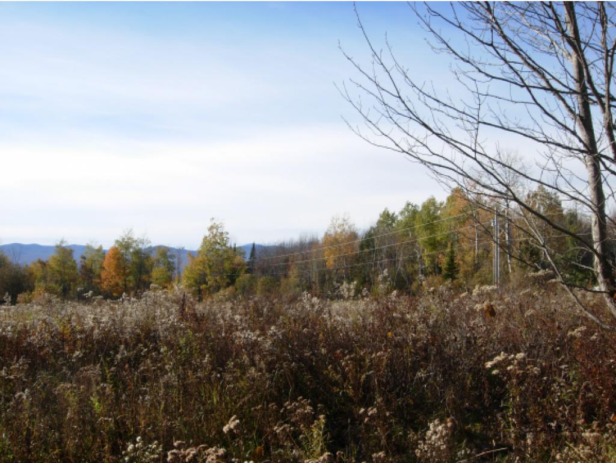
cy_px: 232
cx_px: 308
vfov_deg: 39.7
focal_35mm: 36
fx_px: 641
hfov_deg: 51.3
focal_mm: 7.5
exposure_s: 1/249
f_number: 6.1
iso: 50
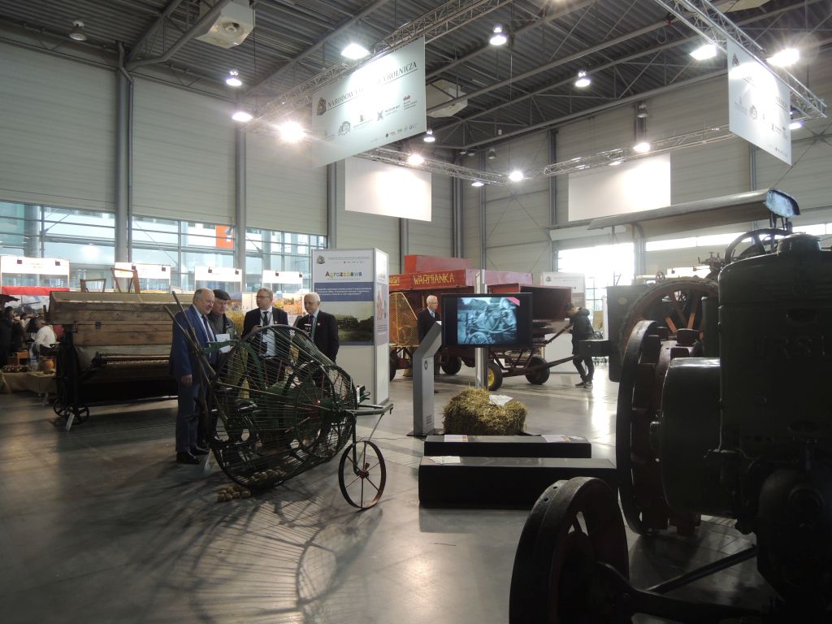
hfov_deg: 71.6
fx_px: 577
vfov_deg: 56.8
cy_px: 312
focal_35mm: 24
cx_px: 416
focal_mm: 4.3
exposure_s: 1/30
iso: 160
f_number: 2.8
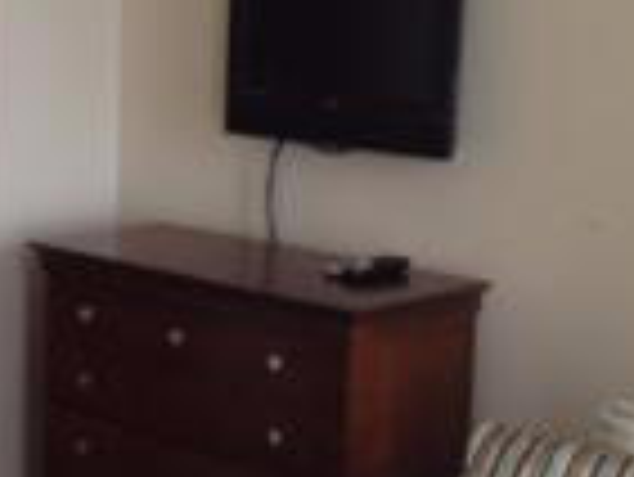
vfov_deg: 15.0
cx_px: -58
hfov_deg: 19.0
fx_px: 1815
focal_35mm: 99
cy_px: 194
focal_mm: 4.28
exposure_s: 1/24
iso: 50
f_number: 2.4
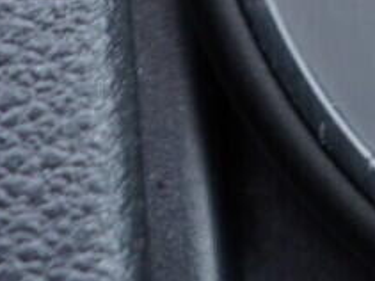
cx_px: 236
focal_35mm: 236
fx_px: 2555
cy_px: -373
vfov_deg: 6.0
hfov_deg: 8.4
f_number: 2.8
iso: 320
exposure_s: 1/40
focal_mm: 24
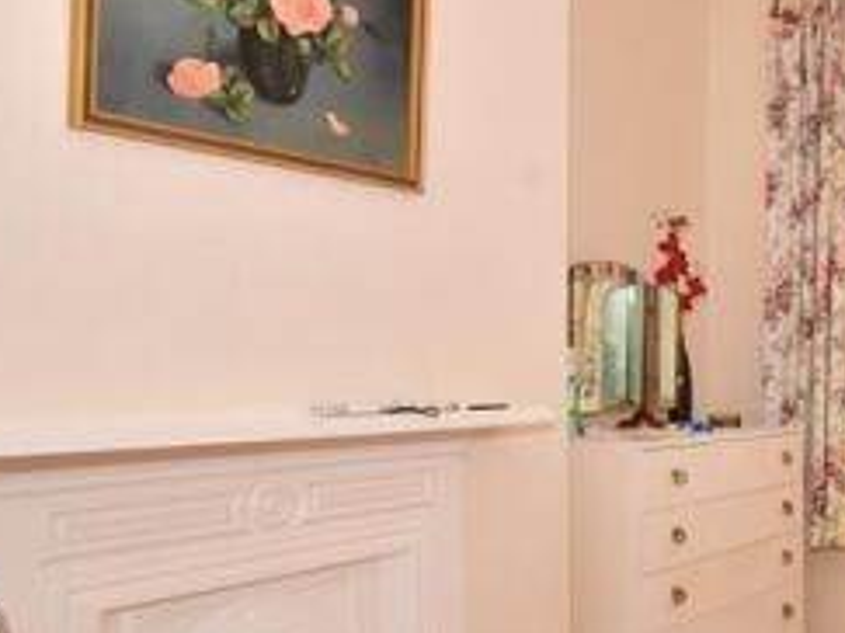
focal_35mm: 39
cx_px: 922
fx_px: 952
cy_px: 353
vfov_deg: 36.7
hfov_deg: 39.5
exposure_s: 1/200
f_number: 18
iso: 400
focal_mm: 10
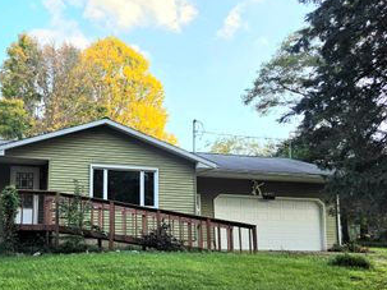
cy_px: 183
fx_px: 425
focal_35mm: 38
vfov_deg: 37.4
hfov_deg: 46.4
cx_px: 77
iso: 64
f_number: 1.4
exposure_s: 1/10000
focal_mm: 6.5
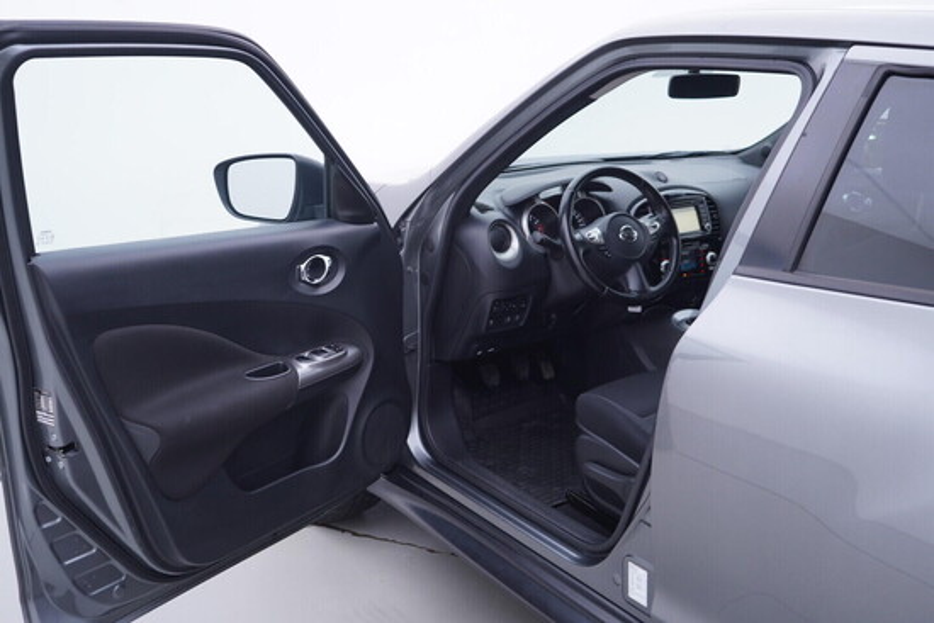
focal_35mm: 36
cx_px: 467
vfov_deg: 36.9
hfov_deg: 53.1
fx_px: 934
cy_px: 312
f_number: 3.2
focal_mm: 24
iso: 125
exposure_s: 1/50
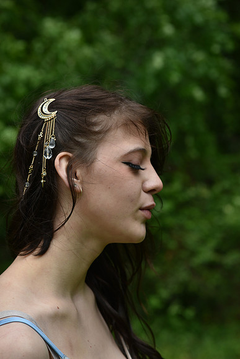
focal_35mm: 85
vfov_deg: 23.9
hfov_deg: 16.1
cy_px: 180
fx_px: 849
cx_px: 120
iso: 200
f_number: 5.6
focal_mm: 85
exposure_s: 1/500
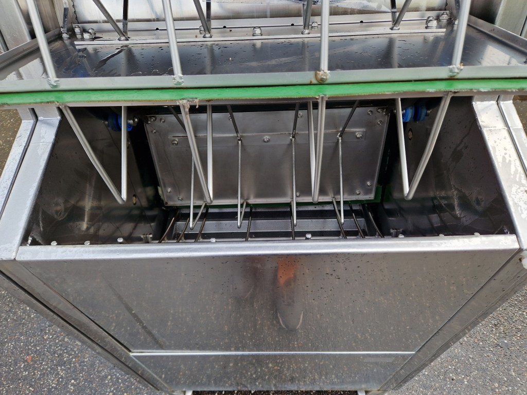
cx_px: 264
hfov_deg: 73.9
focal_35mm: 23
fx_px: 350
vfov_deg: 58.9
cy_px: 198
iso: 50
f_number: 1.8
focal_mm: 5.4
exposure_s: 1/311
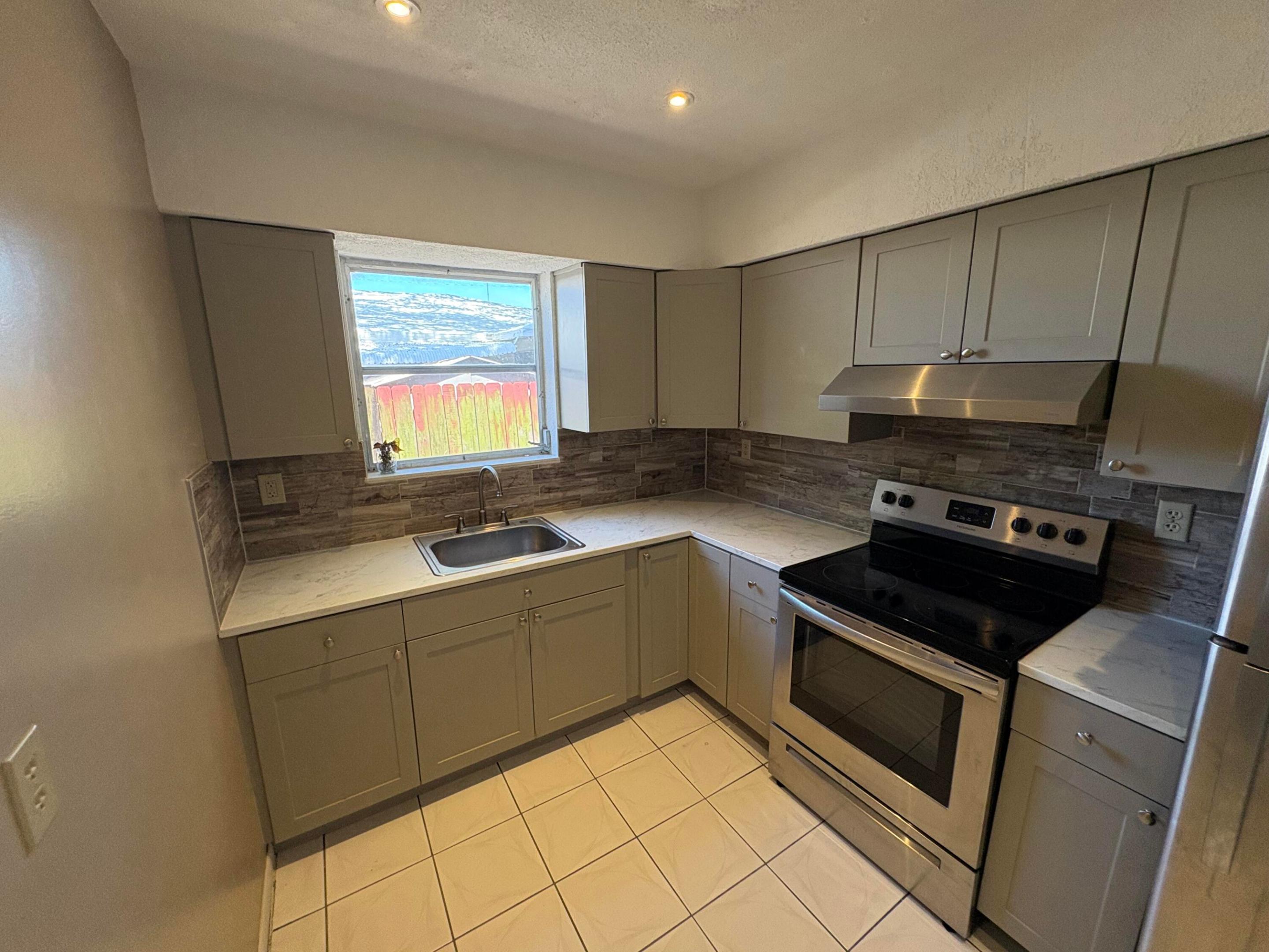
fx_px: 513
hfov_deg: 102.1
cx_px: 634
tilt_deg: -13.8
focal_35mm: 14
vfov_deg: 85.7
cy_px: 476
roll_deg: +0.7
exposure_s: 1/120
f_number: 2.2
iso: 250
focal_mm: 2.22
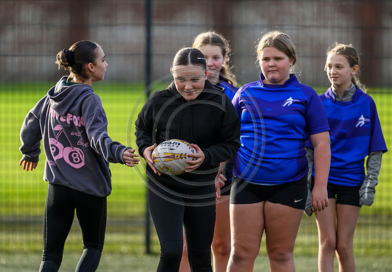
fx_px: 4923
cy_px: 130
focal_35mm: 446
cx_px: 173
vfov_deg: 3.2
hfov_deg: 4.6
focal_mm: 400
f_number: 3.2
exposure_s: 1/2000
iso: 500
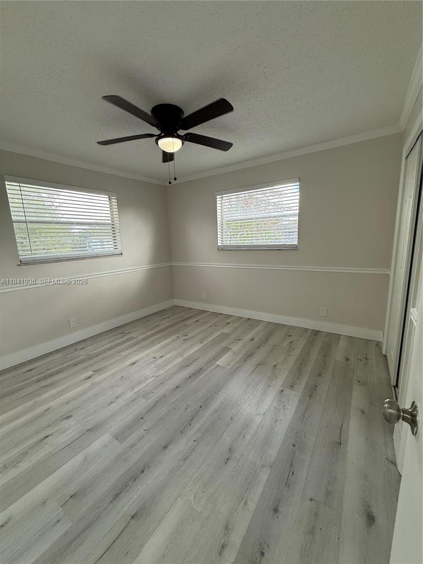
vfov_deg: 102.1
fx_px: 228
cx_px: 212
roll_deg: +2.1
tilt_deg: -10.5
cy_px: 282
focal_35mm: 14
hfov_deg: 85.7
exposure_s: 1/120
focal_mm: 2.22
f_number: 2.2
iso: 80
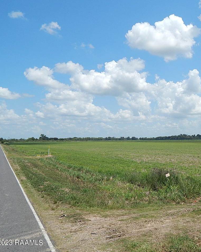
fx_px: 246
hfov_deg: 42.5
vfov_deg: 54.2
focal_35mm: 33
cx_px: 161
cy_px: 126
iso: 125
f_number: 6.1
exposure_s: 1/640
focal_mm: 4.5
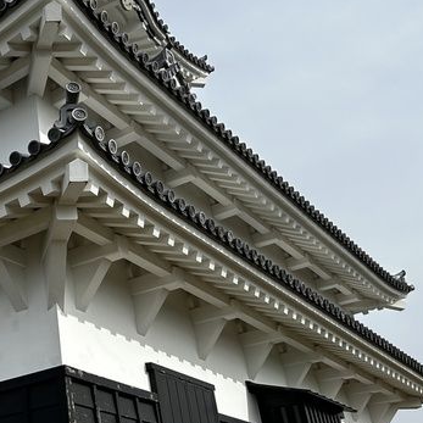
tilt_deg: +28.0
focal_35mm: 54
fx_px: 747
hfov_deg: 29.1
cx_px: -20
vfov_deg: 31.6
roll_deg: +2.0
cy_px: 190
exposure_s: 1/4444
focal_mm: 5.7
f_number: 1.5
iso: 50
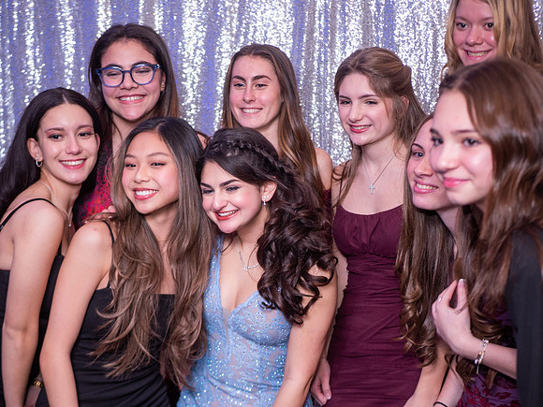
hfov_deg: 38.2
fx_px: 784
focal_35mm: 50
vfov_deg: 29.1
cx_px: 272
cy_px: 204
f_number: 1.7
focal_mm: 25
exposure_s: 1/60
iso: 500
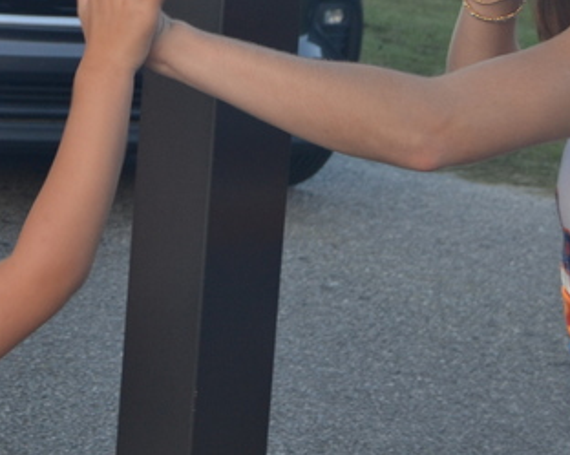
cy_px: -28
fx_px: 2494
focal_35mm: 148
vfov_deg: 10.3
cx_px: -117
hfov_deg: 12.7
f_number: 5.6
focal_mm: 32
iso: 250
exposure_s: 1/125
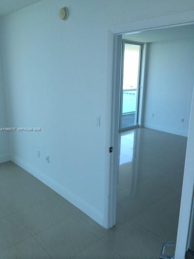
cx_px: 97
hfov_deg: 46.8
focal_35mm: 30
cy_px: 130
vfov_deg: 60.0
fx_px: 224
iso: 32
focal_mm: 4.12
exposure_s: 1/152
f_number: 2.2
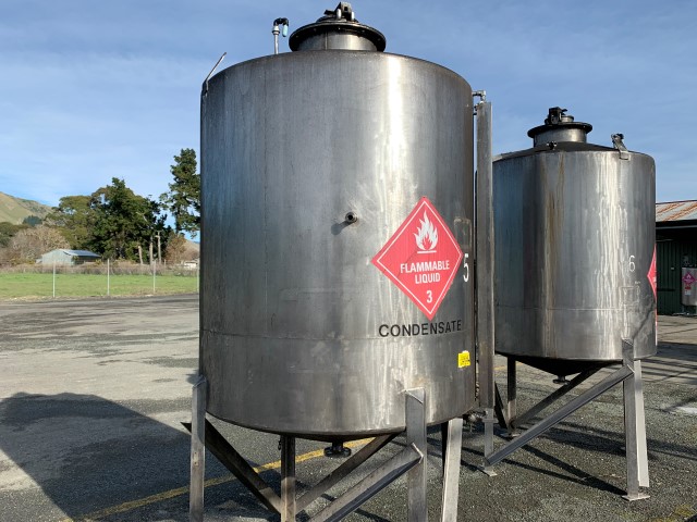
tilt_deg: +0.7
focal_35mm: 26
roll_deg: -0.6
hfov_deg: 67.3
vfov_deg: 53.1
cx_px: 348
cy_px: 261
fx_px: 524
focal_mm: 4.25
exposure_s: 1/2075
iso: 25
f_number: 1.8
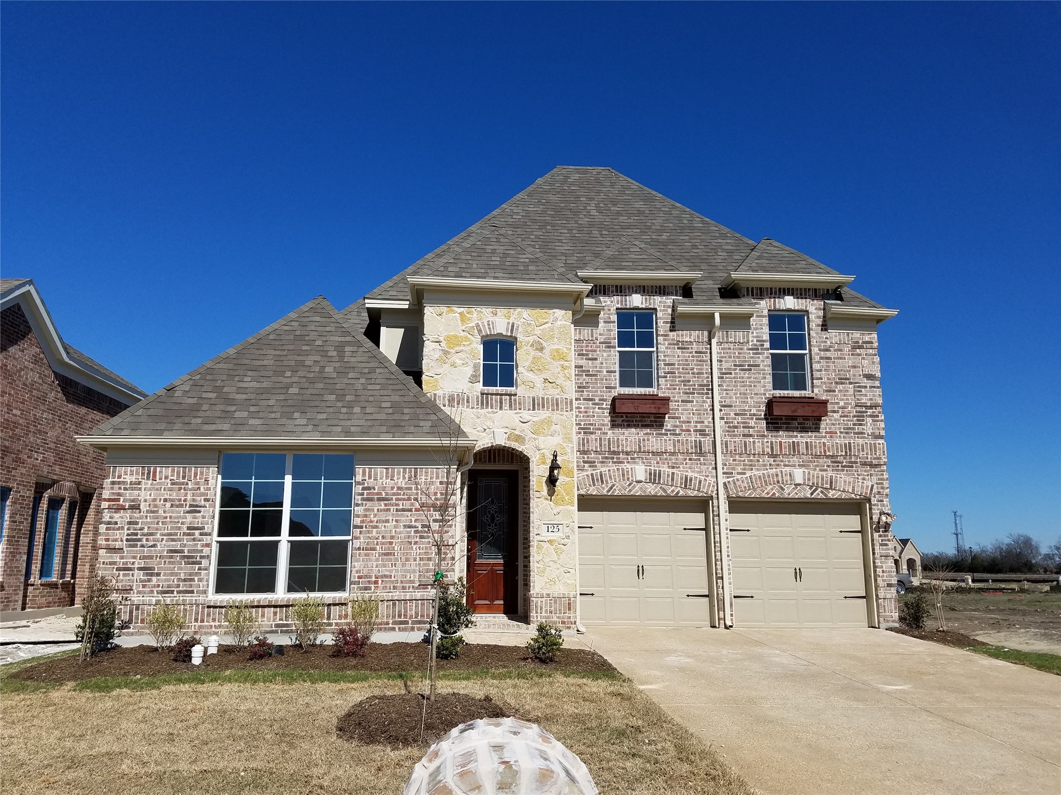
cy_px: 398
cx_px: 530
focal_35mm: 26
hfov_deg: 67.3
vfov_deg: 53.1
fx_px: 797
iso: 50
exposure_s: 1/5264
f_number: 1.7
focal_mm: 4.2
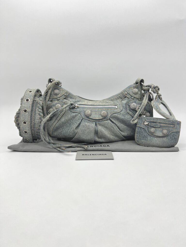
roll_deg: -0.1
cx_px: 93
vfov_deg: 67.3
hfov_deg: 53.1
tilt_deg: -11.0
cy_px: 124
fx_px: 186
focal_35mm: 26
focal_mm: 5.7
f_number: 1.5
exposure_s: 1/109
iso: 32
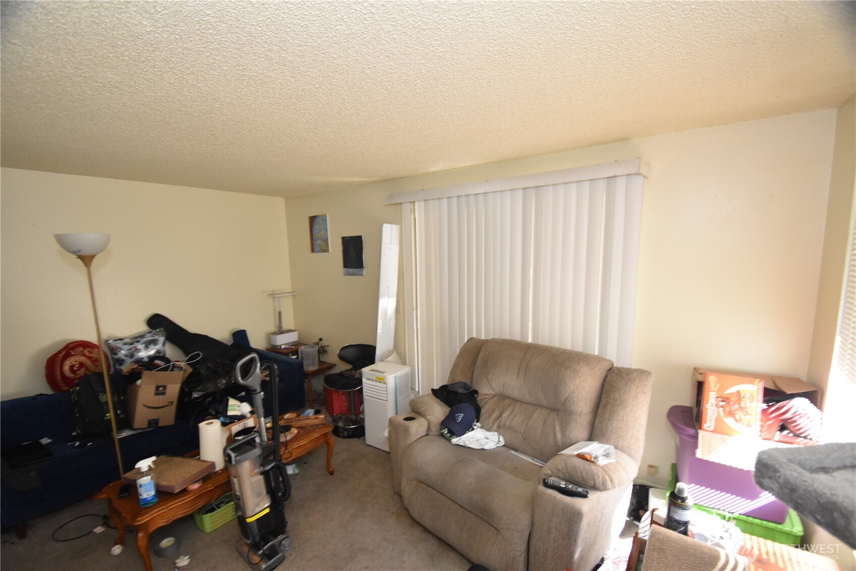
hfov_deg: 100.4
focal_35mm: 15
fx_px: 357
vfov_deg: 77.3
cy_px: 286
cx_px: 428
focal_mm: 10
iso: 1800
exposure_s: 1/60
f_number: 4
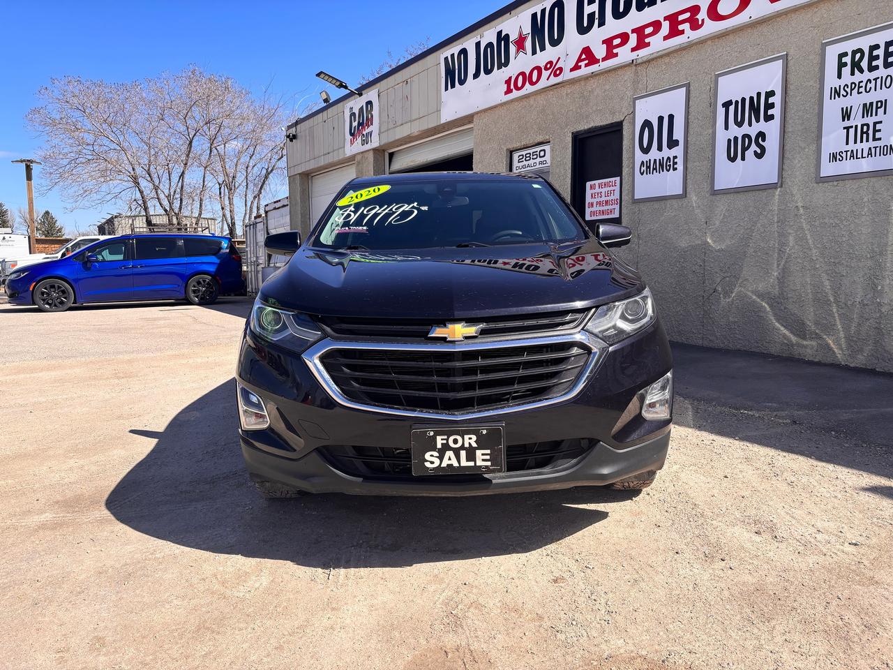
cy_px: 335
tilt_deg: -5.9
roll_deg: +0.3
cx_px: 446
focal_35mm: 26
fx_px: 671
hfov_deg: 67.3
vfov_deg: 53.1
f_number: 1.6
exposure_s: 1/2857
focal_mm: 5.96
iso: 50
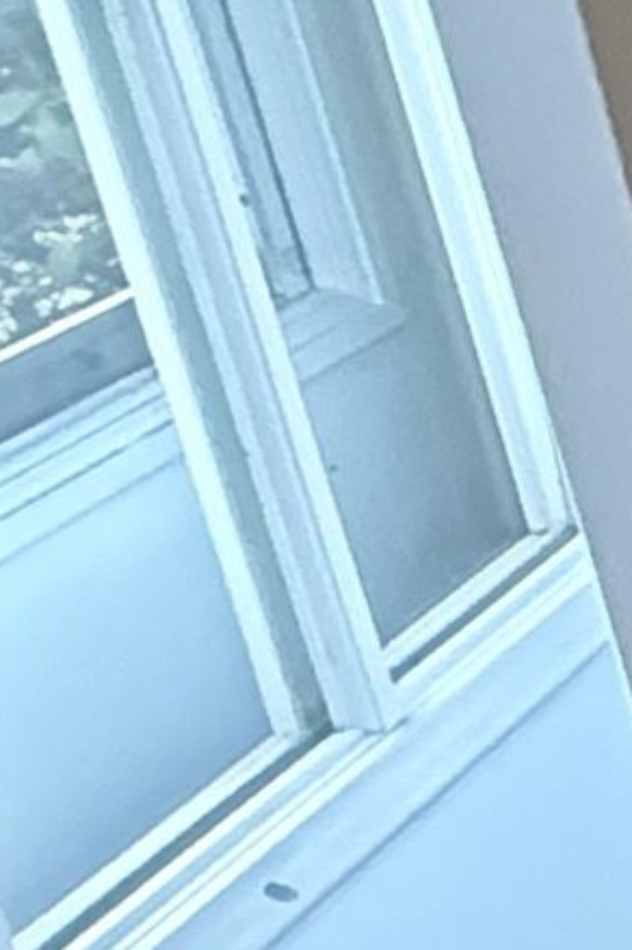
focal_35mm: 102
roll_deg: +2.4
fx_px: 2690
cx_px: 2829
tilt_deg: -14.9
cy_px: 52
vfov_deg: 19.6
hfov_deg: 7.2
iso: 800
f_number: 2.2
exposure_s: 1/60
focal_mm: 2.22
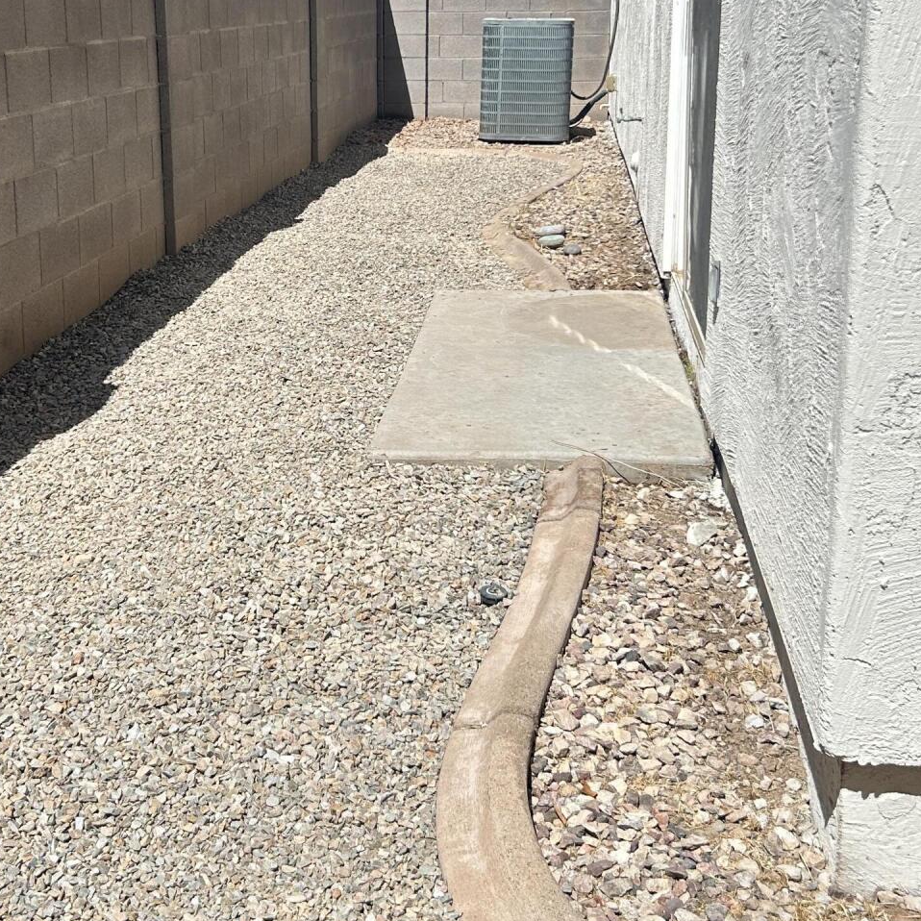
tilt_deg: -13.5
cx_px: 369
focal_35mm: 48
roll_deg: +0.4
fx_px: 1445
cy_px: 292
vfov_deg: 35.0
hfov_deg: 35.2
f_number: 1.5
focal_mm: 5.7
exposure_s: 1/3968
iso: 50
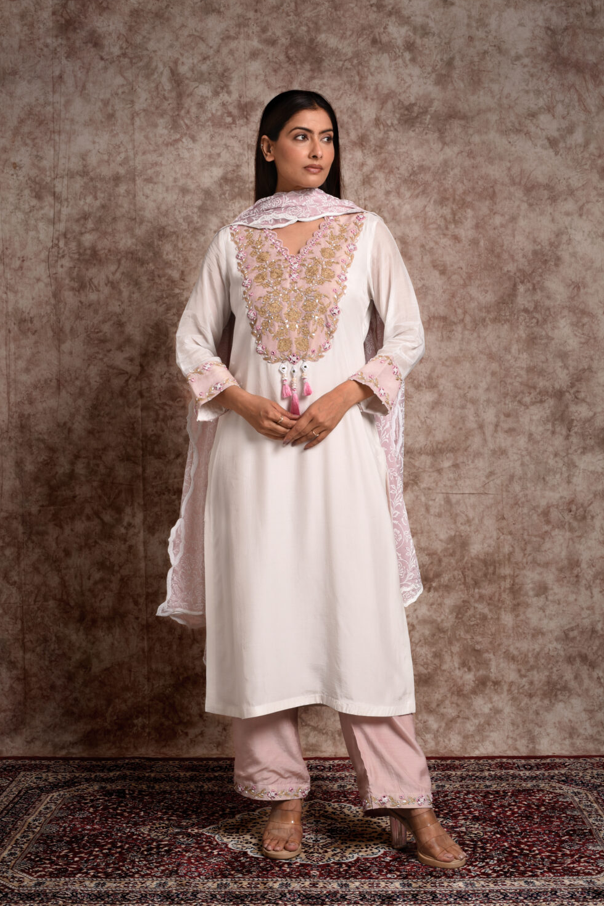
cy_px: 458
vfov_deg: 38.9
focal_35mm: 51
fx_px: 1284
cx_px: 298
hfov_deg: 26.5
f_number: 11
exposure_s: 1/125
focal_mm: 50
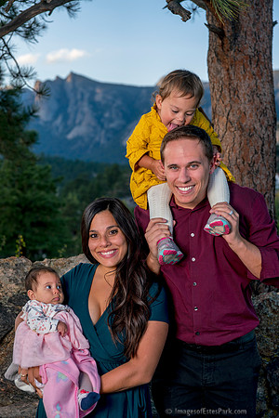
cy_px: 209
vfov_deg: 28.8
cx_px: 140
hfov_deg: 19.5
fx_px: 814
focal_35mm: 70
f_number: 5
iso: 160
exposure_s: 1/200
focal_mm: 70
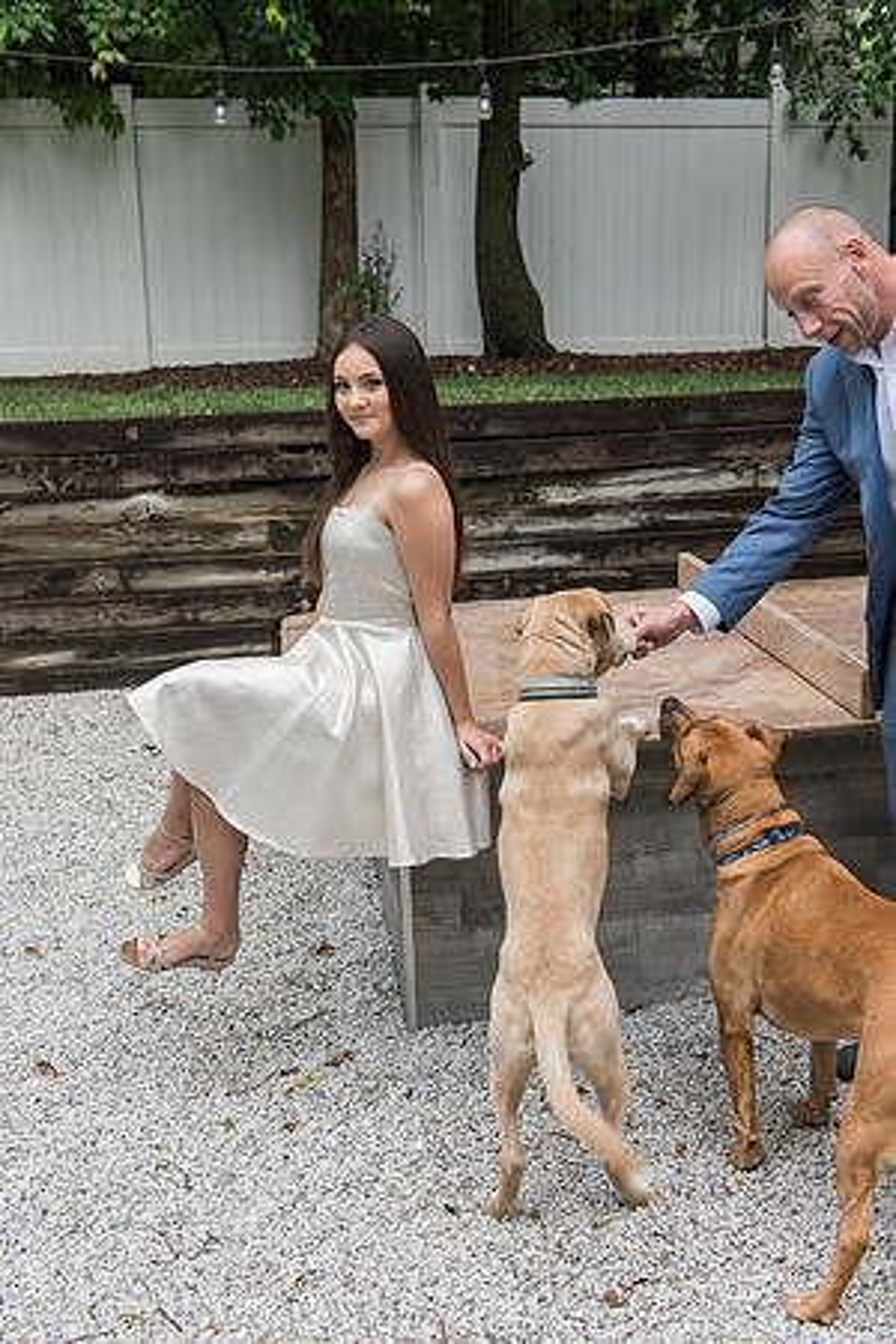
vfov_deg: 44.5
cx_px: 448
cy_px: 672
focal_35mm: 44
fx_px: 1643
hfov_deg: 30.5
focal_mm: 44
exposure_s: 1/160
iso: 640
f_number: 5.6
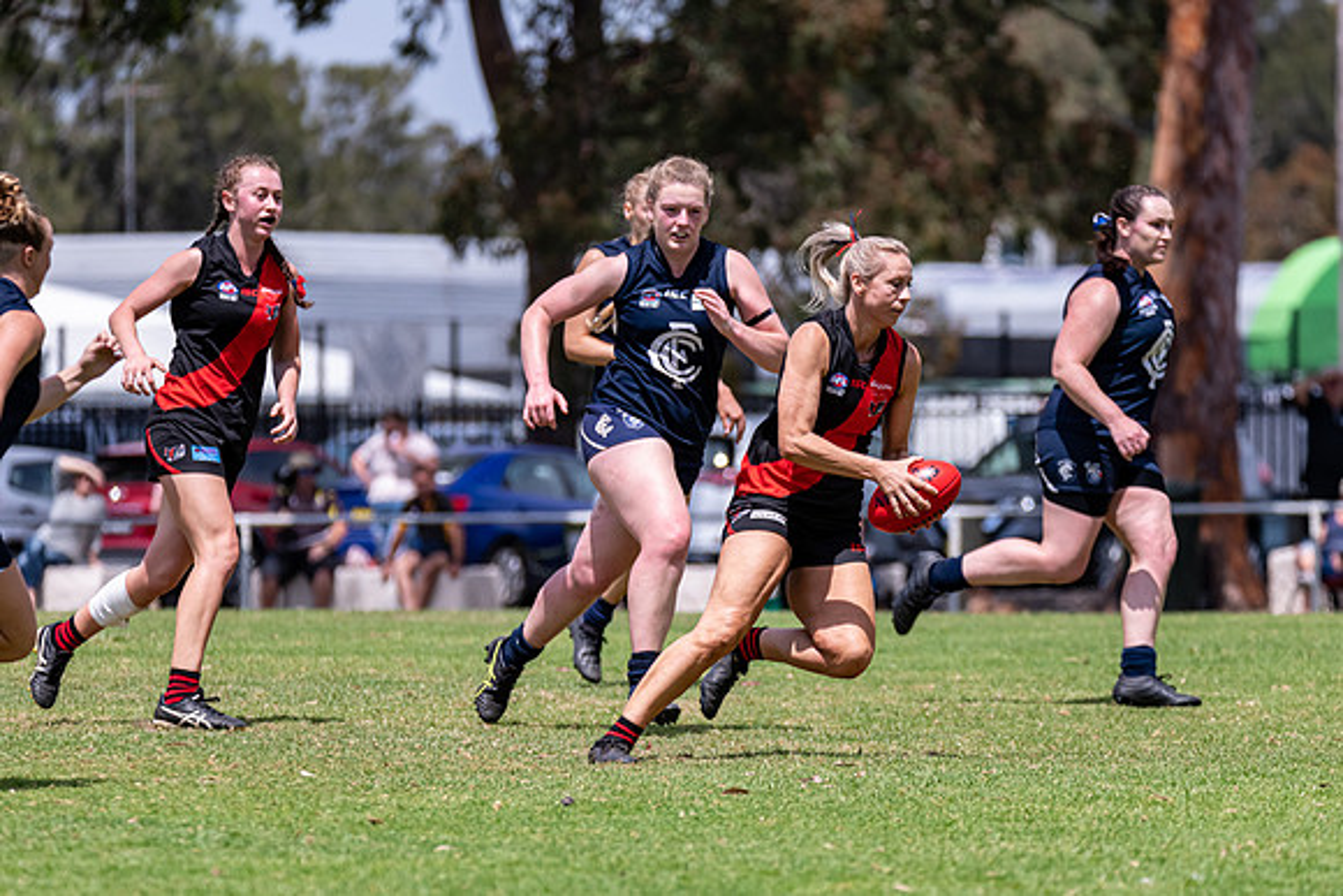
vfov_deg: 4.3
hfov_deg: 6.4
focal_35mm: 321
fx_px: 11971
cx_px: 672
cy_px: 448
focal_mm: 300
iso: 800
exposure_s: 1/3200
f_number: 6.3
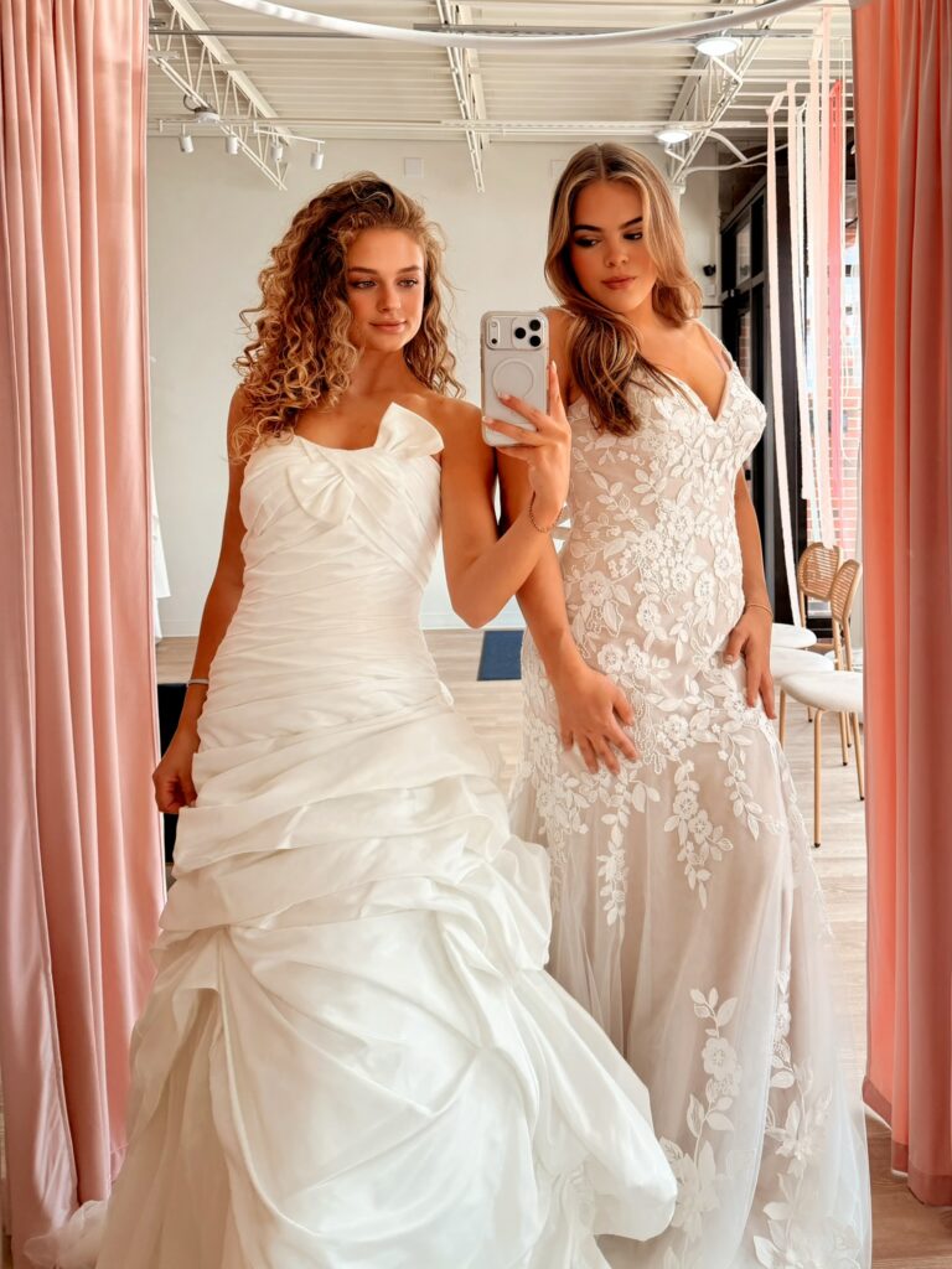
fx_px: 880
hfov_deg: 56.8
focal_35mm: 24
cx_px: 476
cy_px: 634
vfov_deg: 71.6
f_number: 1.78
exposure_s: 1/351
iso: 100
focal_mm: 6.76
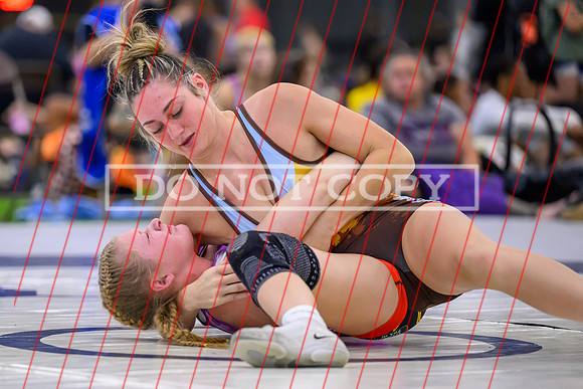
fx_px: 3728
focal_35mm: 230
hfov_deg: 8.9
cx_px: 200
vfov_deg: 6.0
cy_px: 231
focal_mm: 175
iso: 6400
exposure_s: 1/640
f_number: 2.8
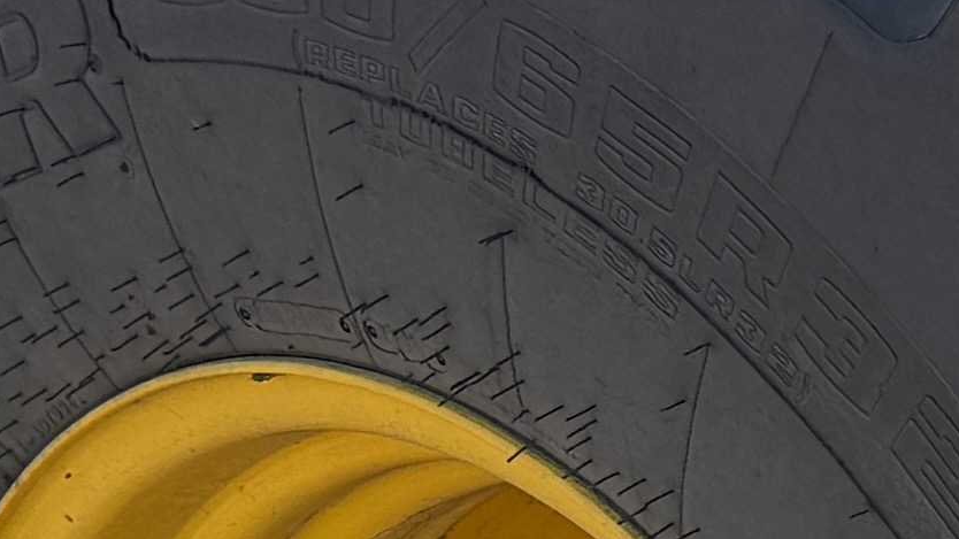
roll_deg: +3.2
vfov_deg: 6.6
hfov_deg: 11.7
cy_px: 980
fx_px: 4551
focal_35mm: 179
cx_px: 1220
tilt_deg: -20.3
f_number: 1.78
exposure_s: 1/1271
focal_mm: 6.76
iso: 80
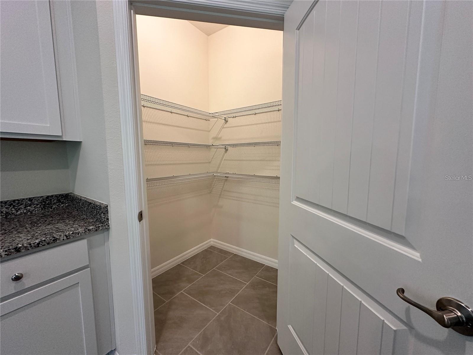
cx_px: 236
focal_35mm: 14
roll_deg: -0.2
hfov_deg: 102.1
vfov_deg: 85.7
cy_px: 178
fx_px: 191
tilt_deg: -5.8
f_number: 2.2
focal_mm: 2.22
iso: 250
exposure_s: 1/120
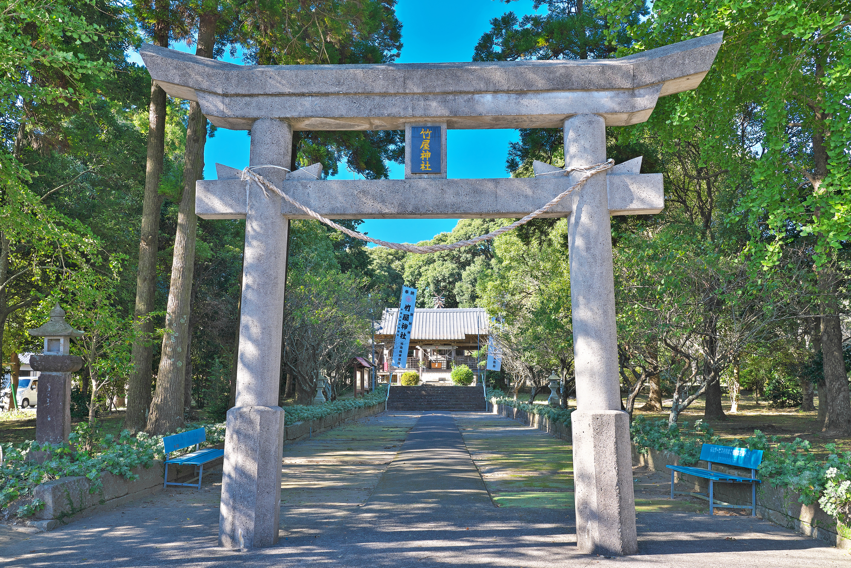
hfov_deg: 57.2
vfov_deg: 40.0
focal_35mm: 33
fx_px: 780
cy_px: 284
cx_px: 426
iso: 100
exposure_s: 1/50
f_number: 10
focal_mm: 33
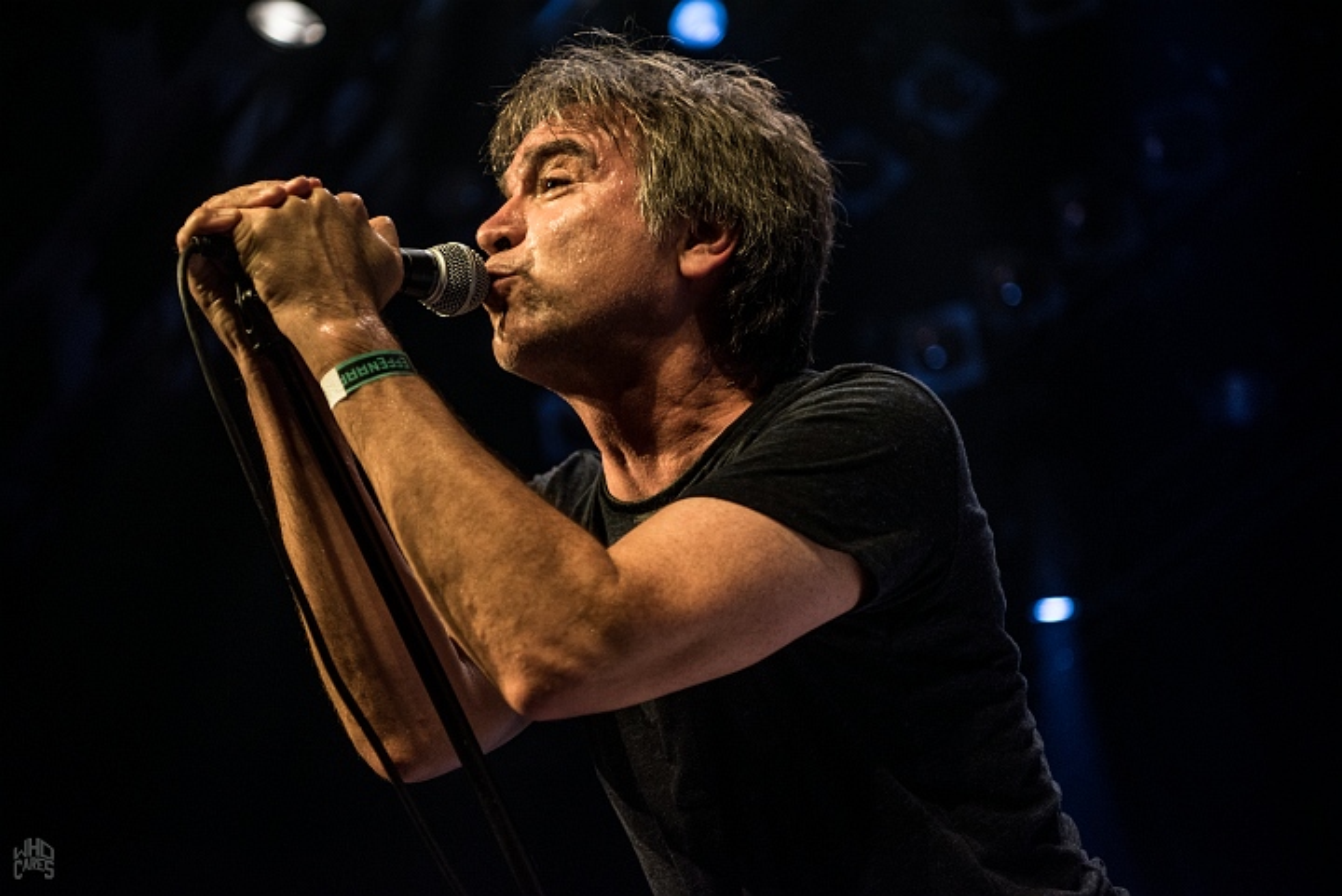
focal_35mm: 70
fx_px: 2611
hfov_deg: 28.8
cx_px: 671
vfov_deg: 19.5
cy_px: 448
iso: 1000
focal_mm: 70
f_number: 2.8
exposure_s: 1/80
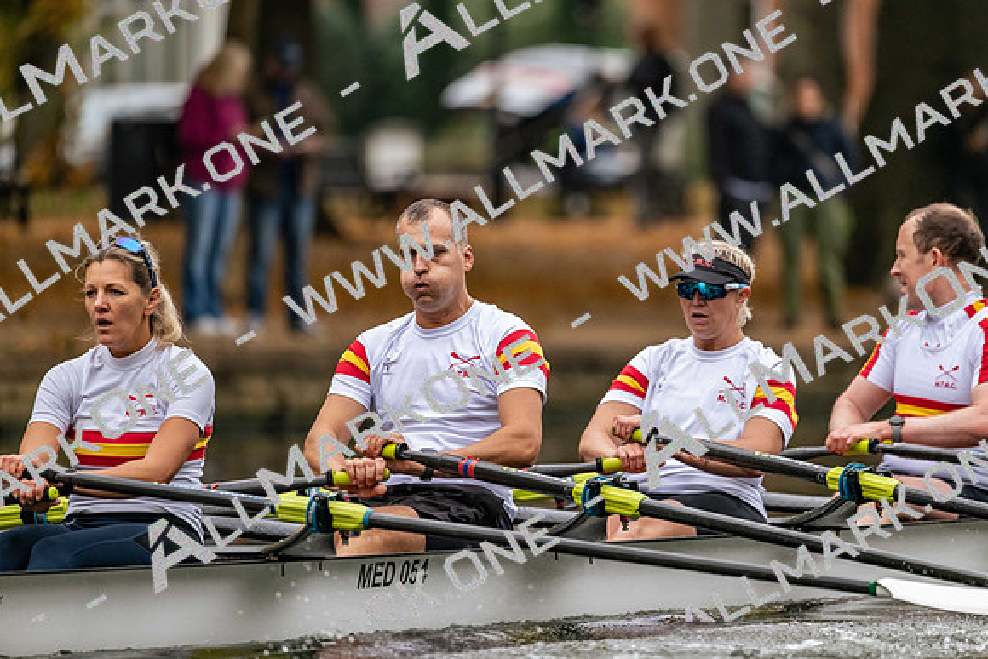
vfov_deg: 3.4
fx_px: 10980
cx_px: 494
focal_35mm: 400
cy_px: 330
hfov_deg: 5.2
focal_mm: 400
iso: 2200
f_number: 4.5
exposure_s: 1/2500
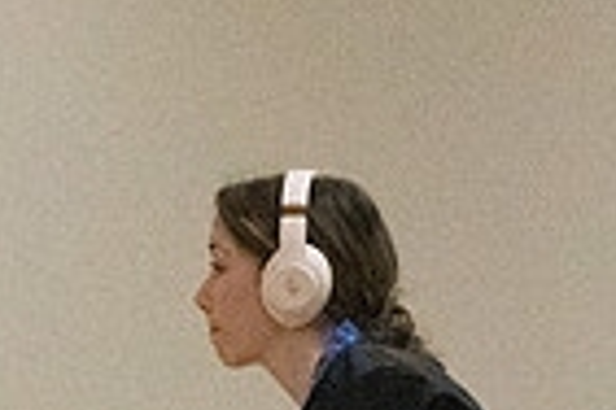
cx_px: 319
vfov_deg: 1.8
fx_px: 12849
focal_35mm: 751
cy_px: 759
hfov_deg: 2.7
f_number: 4
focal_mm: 122
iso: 10000
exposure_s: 1/1250
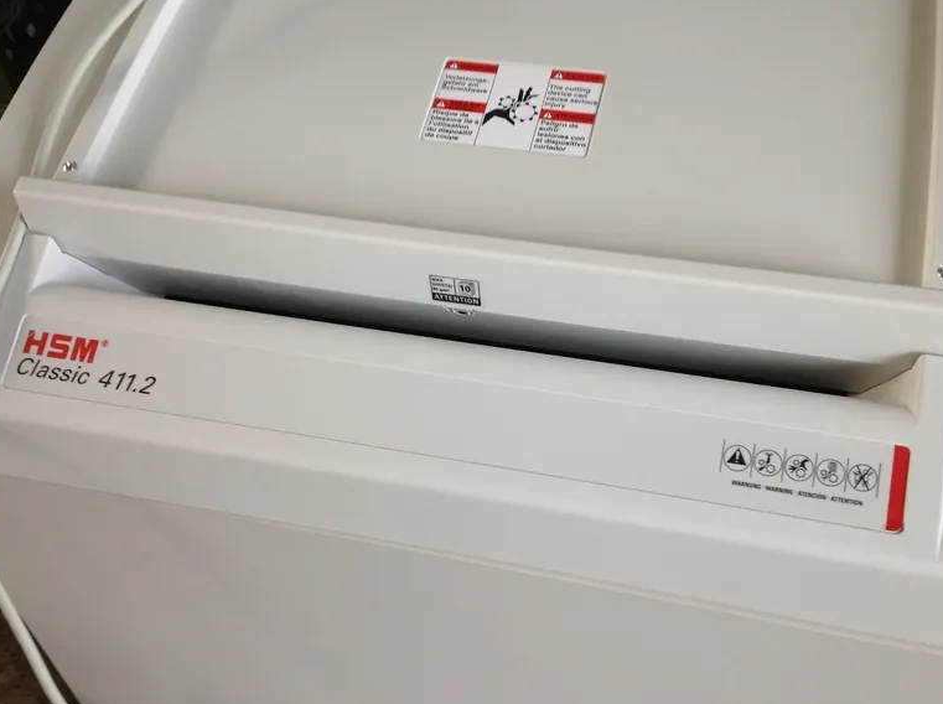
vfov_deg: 31.4
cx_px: 488
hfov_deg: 41.3
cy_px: 379
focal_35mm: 46
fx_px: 1251
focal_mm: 4.28
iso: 64
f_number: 2.4
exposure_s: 1/40
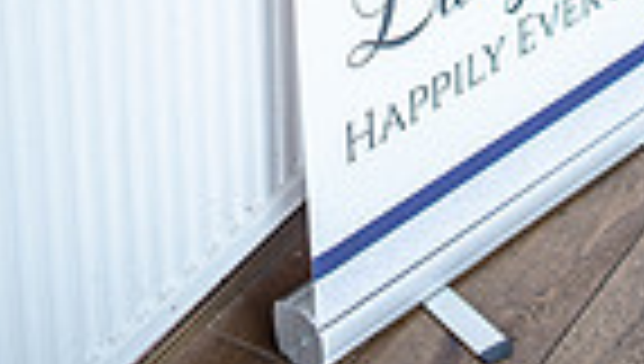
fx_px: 1967
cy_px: -598
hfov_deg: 18.5
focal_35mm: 115
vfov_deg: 9.2
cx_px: 475
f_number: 2.5
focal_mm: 35
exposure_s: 1/160
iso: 250
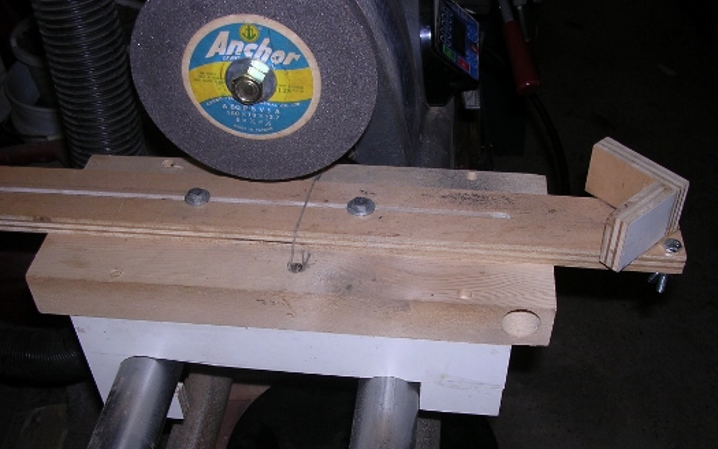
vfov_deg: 31.2
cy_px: 270
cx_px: 354
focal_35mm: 41
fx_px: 802
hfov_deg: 48.2
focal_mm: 5.8
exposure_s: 1/60.1
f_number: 2.8
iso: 100
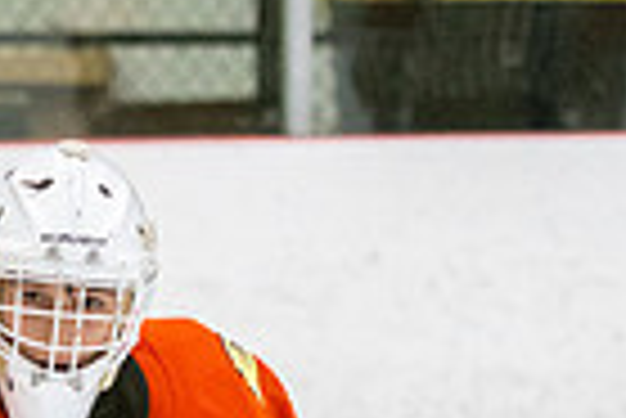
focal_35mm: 576
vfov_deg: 2.4
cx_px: 34
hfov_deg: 3.6
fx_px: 10026
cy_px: 526
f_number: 3.2
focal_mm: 90
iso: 2500
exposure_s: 1/640
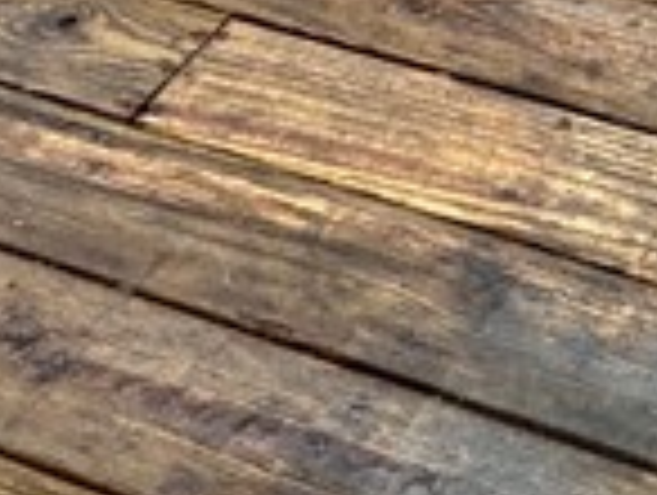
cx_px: 1044
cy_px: -922
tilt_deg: -17.0
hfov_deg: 17.5
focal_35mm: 98
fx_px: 1863
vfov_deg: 10.9
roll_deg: +0.6
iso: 80
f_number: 2.2
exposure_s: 1/120
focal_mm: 2.22
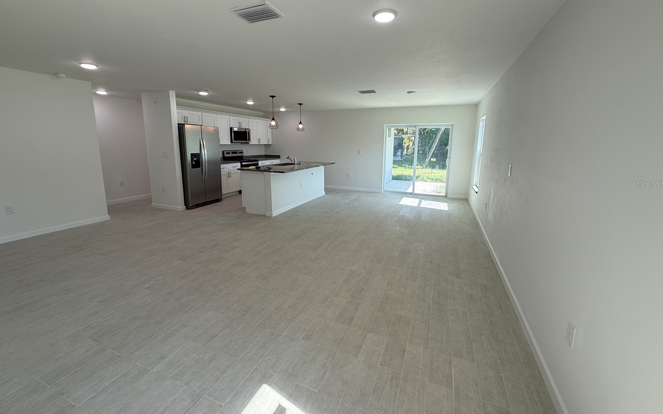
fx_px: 271
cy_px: 184
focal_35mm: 15
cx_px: 333
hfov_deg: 101.5
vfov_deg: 74.5
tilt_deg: -6.3
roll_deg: -1.3
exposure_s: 1/188
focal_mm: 2.22
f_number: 2.2
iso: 64
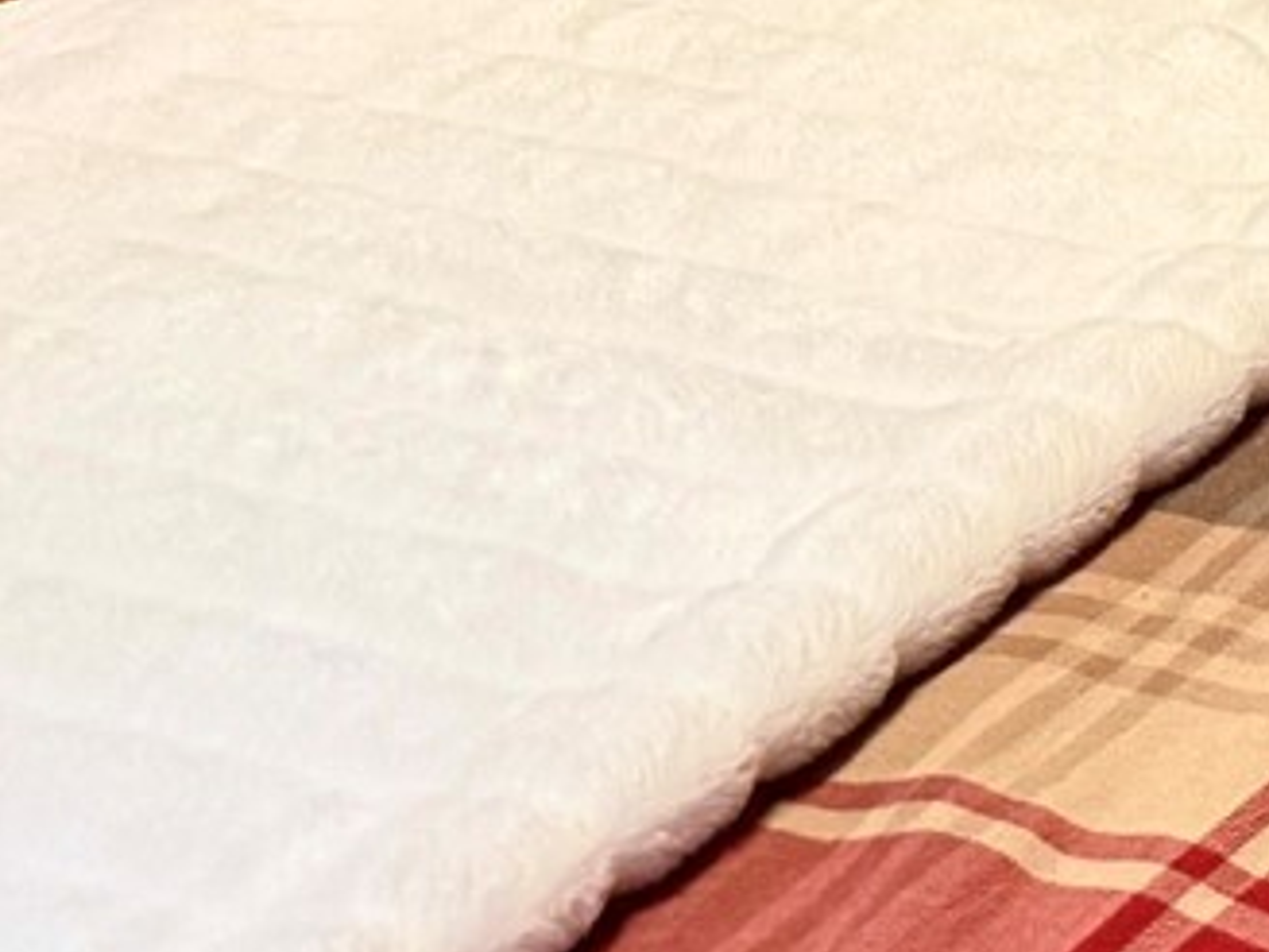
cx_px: 2902
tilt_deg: -10.3
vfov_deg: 11.2
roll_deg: +0.9
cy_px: -1091
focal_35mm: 117
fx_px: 4289
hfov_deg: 13.2
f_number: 1.78
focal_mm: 6.76
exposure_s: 1/60
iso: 320
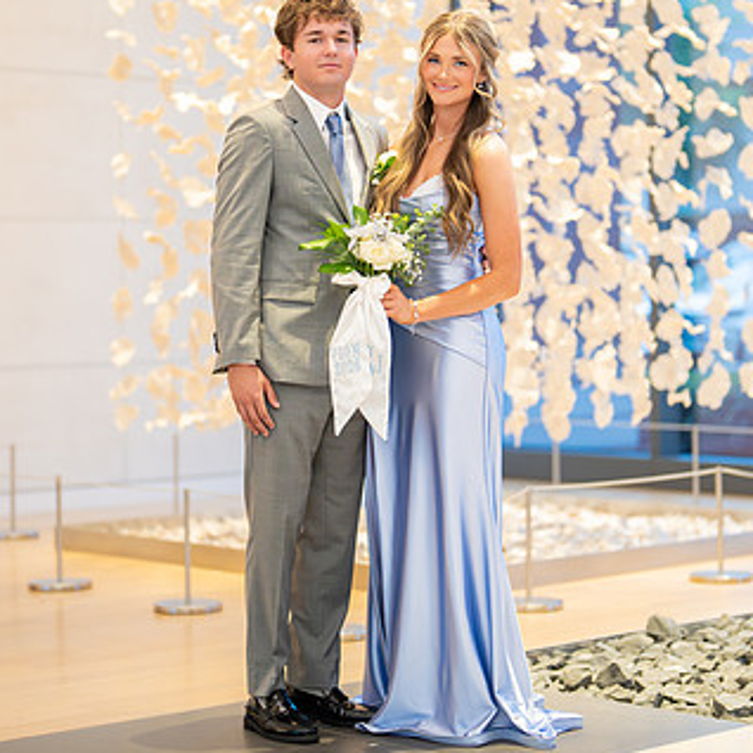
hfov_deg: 18.7
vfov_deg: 18.7
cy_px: 336
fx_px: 2289
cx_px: 381
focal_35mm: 93
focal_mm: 50
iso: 1000
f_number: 1.2
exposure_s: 1/640
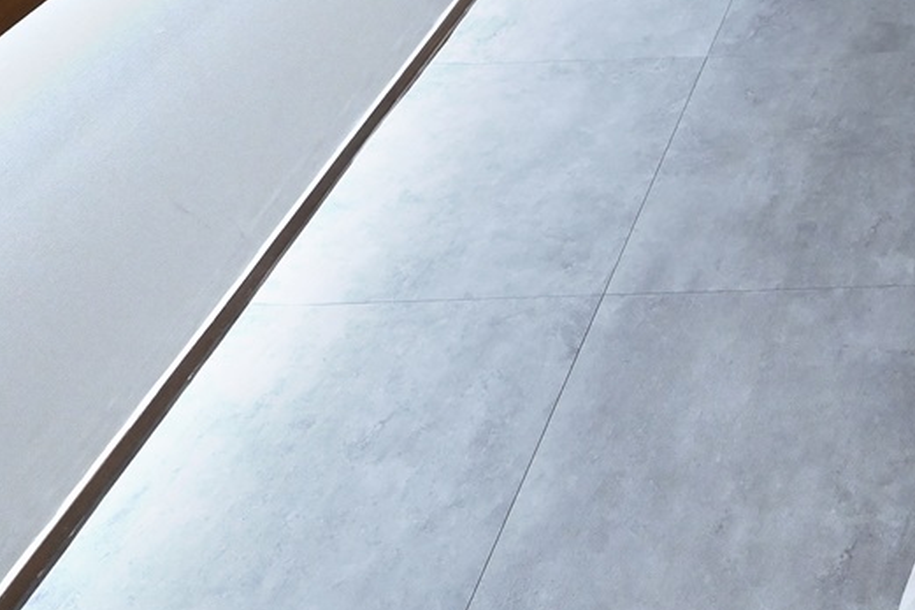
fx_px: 1397
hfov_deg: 30.7
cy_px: -472
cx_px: 1096
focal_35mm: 55
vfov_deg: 19.1
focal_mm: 14
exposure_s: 1/125
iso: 1250
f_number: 8
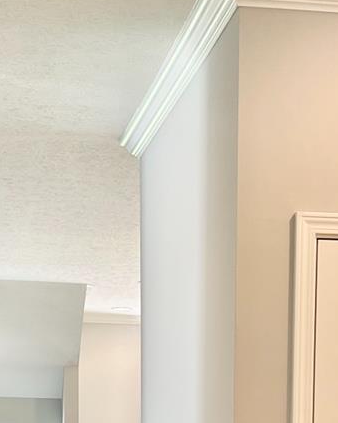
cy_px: 503
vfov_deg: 20.0
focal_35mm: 90
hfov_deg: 17.1
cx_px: 178
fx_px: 1126
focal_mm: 5.7
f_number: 1.5
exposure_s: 1/120
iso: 125
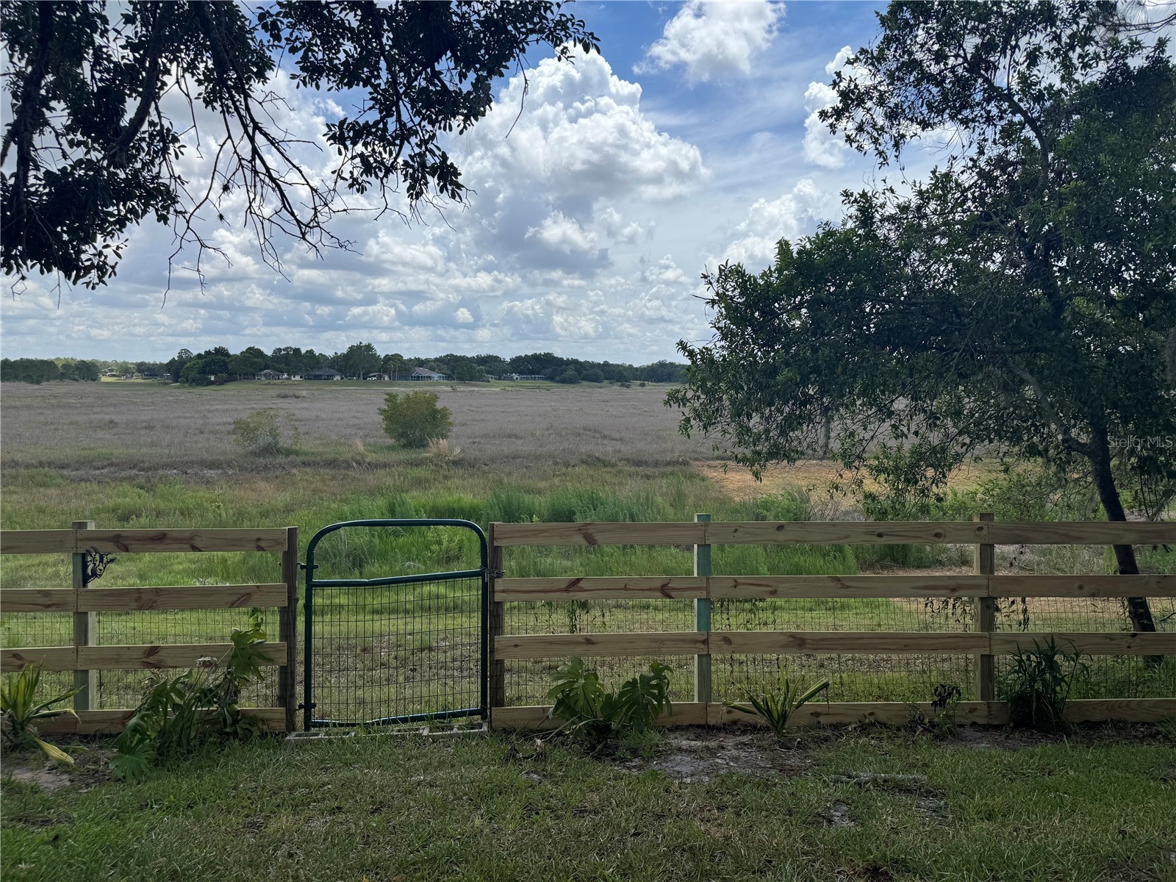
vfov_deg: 56.8
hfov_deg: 71.6
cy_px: 441
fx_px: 815
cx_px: 588
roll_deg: -0.3
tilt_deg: -3.9
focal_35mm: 24
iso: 80
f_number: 1.78
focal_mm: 6.76
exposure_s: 1/5348
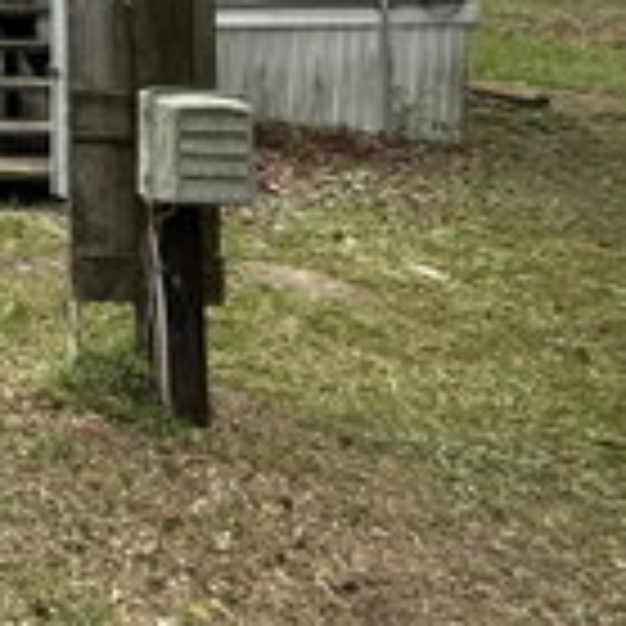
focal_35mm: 57
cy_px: -131
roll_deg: +0.3
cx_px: -552
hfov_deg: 20.0
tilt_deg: +1.8
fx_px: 1166
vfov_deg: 26.6
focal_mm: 2.22
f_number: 2.2
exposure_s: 1/625
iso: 64
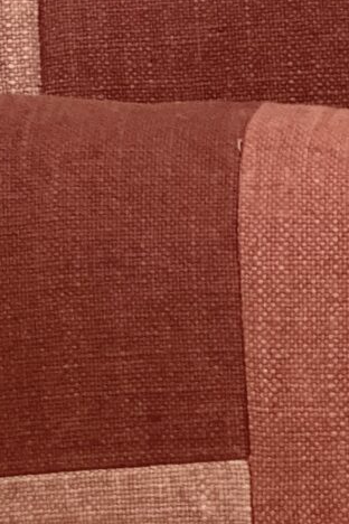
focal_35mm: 296
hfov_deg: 4.6
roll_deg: +0.0
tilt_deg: -24.4
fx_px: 4304
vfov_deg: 6.8
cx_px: 617
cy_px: 937
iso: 250
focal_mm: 6
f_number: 2
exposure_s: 1/109
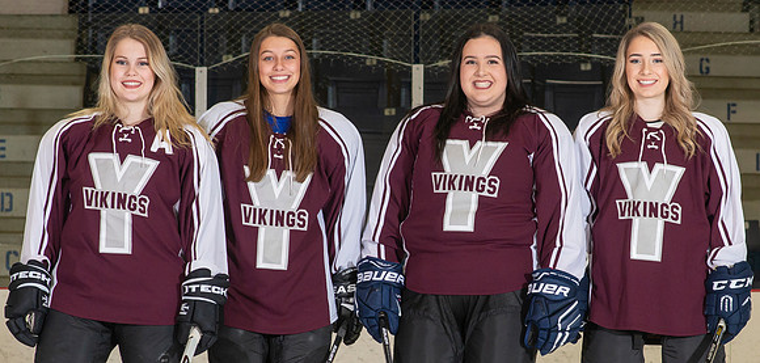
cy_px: 270
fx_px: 3498
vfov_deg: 5.9
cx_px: 426
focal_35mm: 180
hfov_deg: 12.4
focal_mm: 85
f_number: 6.3
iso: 800
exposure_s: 1/100
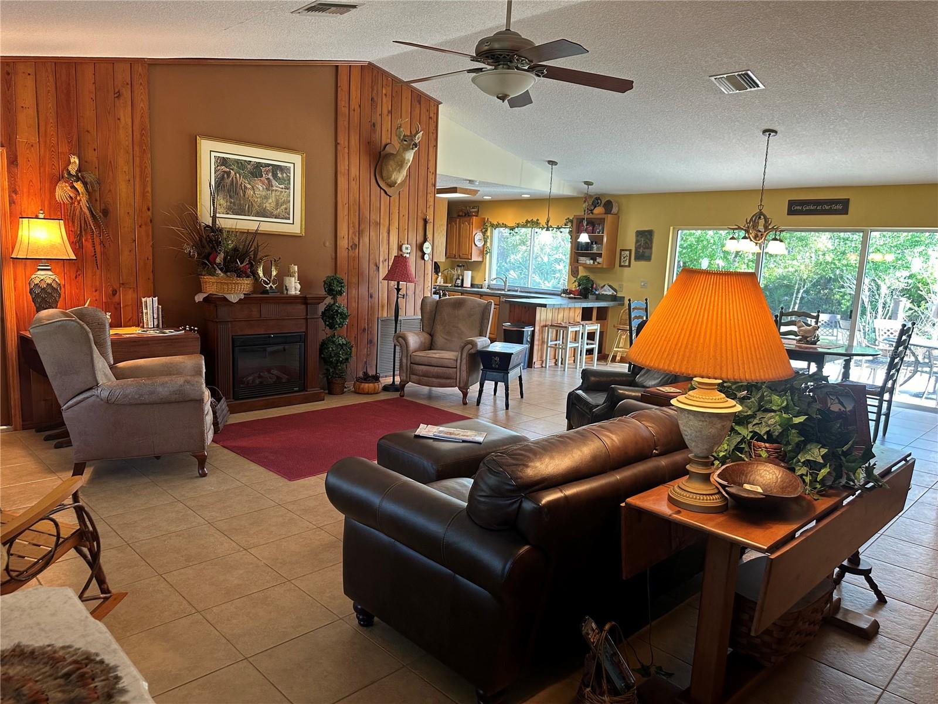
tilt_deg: -8.7
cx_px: 469
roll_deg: -2.9
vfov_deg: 56.8
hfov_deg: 71.6
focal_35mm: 24
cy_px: 352
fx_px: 650
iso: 160
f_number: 1.78
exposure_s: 1/60
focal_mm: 6.86
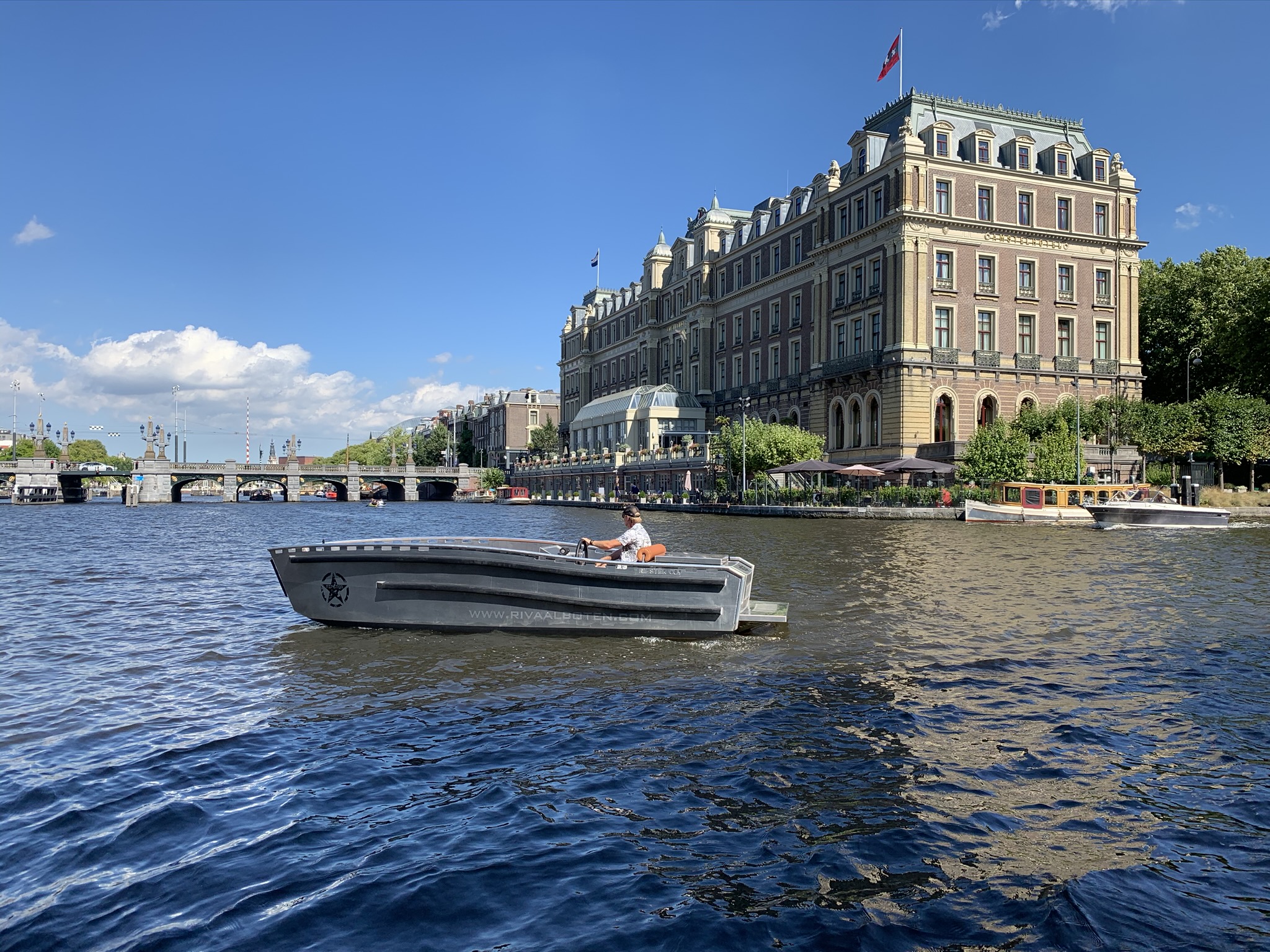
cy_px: 476
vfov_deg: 53.1
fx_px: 954
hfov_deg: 67.3
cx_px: 635
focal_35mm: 26
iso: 25
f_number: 1.8
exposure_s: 1/1560
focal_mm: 4.25
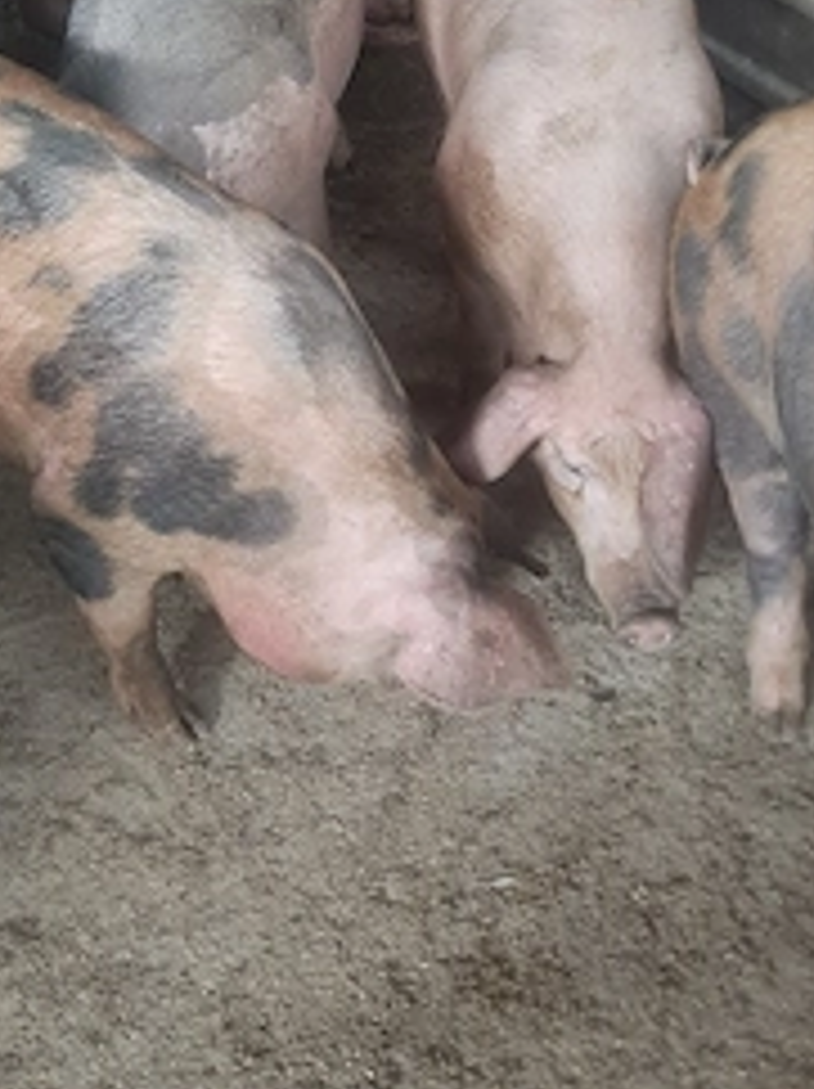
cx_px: 373
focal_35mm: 43
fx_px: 1351
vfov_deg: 42.0
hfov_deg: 33.5
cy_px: 220
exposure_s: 1/24
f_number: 1.7
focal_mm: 3.93
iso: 200
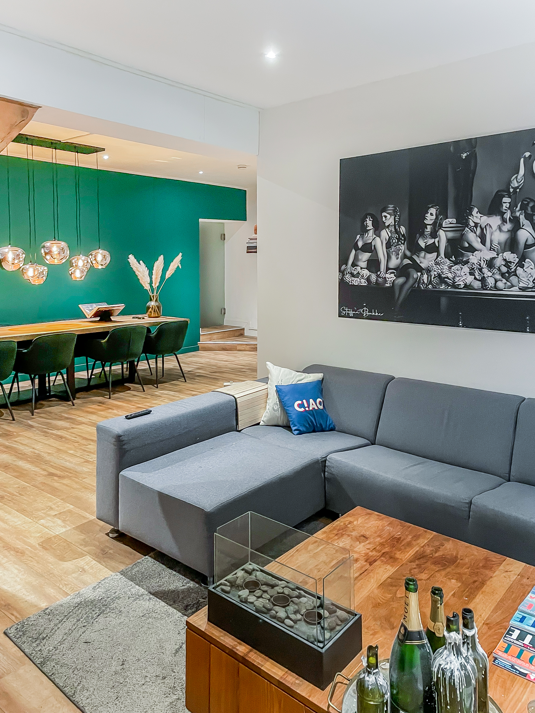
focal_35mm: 26
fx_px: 536
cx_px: 268
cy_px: 356
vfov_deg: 67.3
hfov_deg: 53.1
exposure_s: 1/35
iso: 500
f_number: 1.6
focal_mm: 4.2
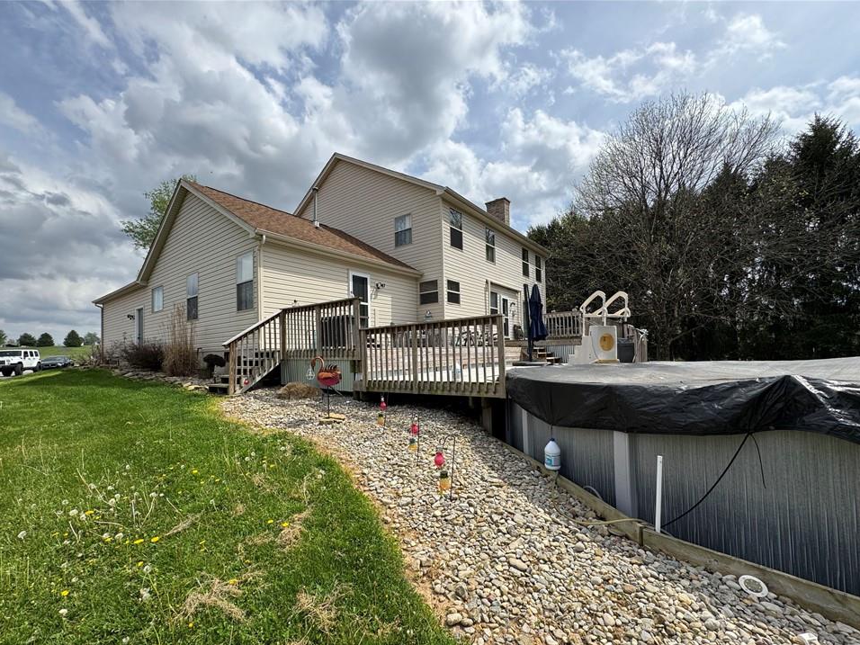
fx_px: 373
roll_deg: +0.5
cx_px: 417
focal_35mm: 15
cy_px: 345
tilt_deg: +1.2
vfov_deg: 81.6
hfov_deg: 98.1
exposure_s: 1/1880
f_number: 2.2
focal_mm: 2.22
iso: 40
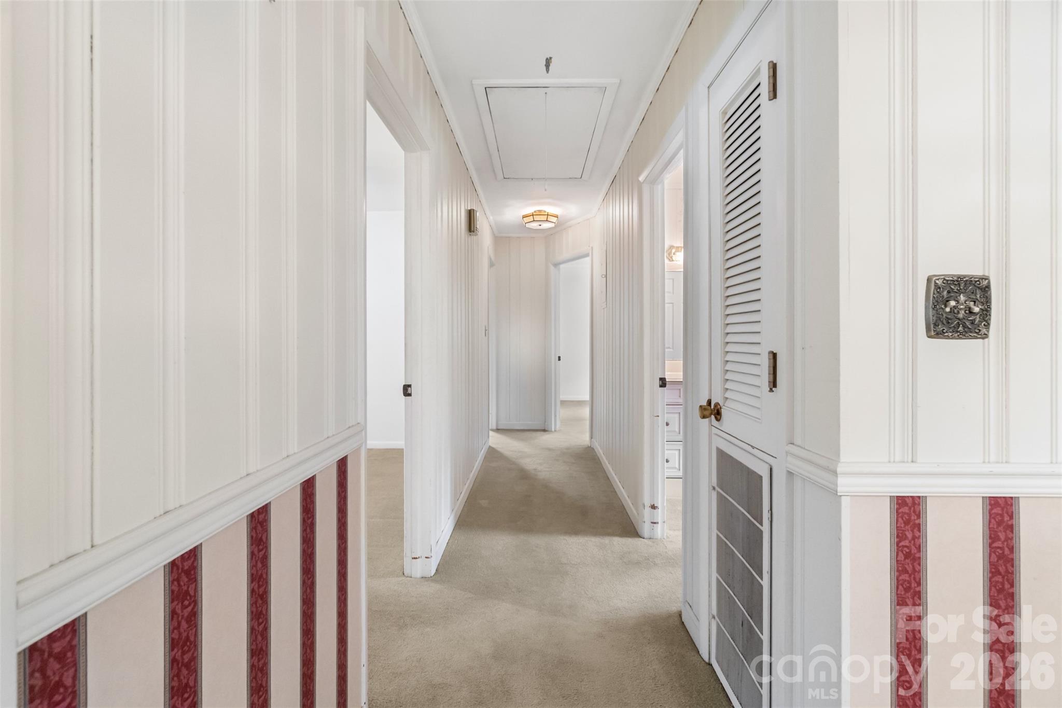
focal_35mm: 15
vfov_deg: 77.3
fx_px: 442
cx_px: 531
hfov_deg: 100.4
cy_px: 354
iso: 1250
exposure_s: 1/30
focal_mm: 10
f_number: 7.1
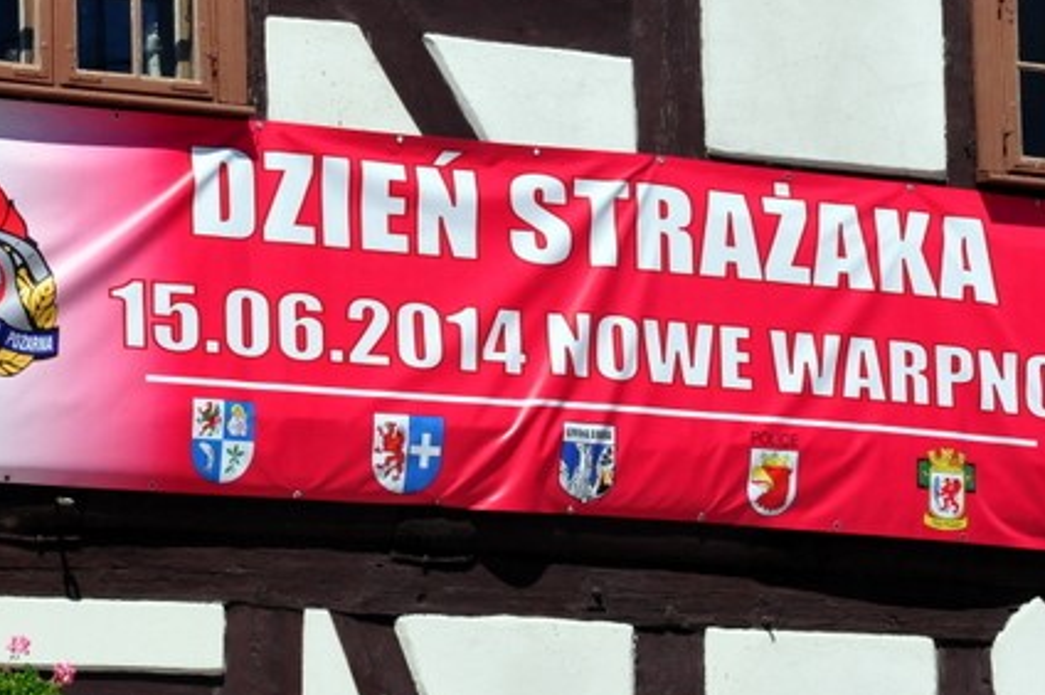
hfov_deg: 10.4
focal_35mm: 198
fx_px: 5743
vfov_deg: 6.9
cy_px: 244
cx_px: 503
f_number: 10
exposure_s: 1/1600
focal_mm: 70
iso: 800
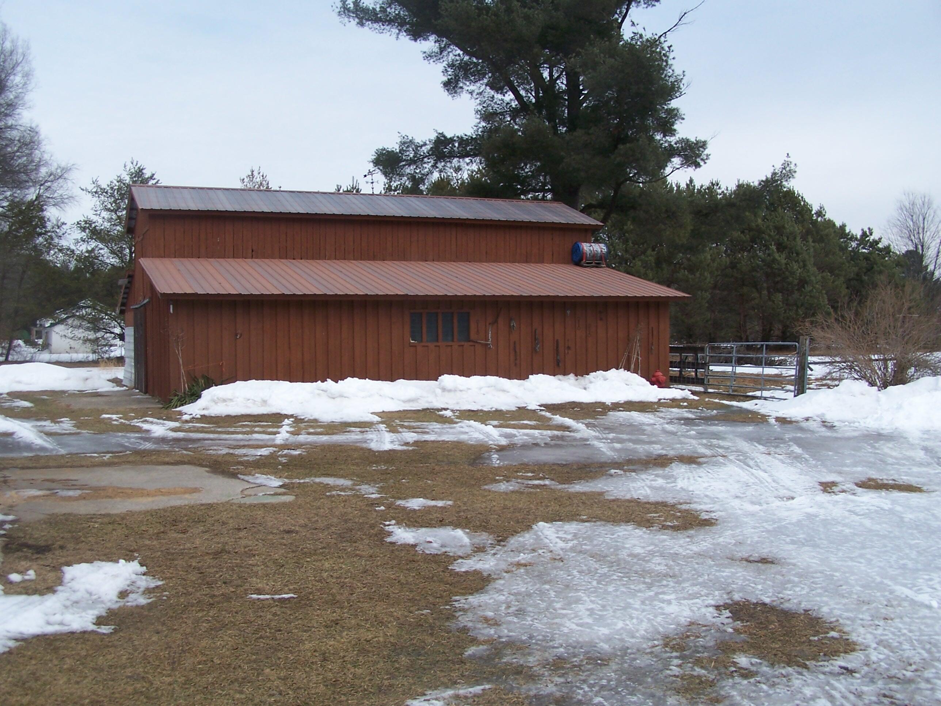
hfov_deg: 49.0
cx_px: 470
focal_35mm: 38
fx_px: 1033
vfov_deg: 37.7
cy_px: 353
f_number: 4
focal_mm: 6.3
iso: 80
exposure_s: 1/640
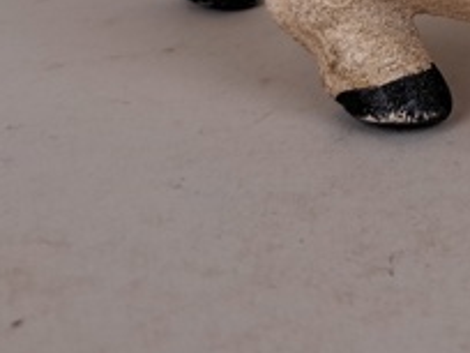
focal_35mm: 94
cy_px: -258
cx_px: 664
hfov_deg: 18.8
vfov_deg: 14.1
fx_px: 1276
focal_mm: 5.23
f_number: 1.8
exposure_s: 1/115
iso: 50
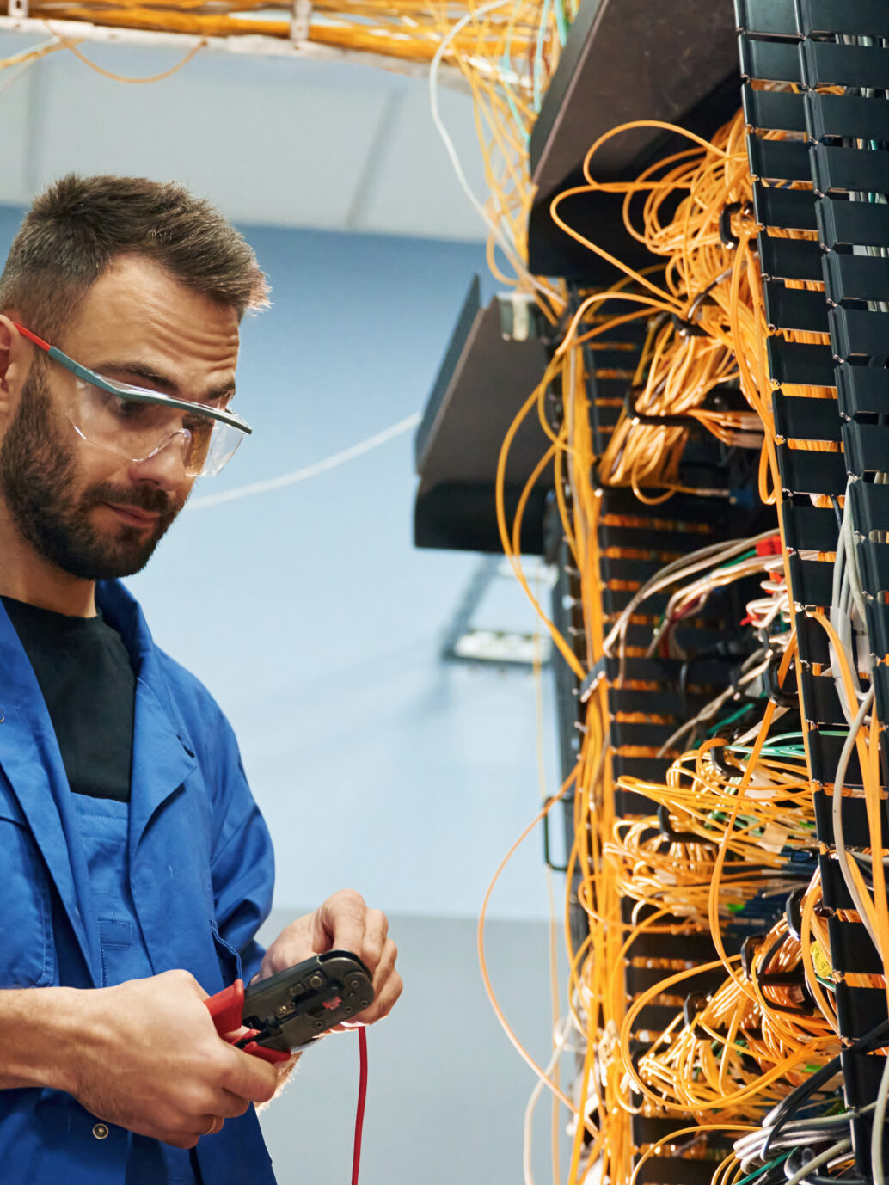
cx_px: 234
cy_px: 675
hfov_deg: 19.5
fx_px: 2567
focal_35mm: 75
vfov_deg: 26.0
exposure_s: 1/200
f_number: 2.8
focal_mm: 42
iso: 2500
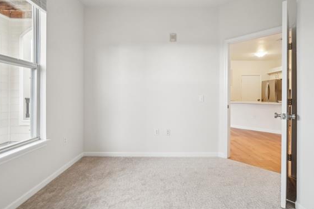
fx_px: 148
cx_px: 162
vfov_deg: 70.3
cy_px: 100
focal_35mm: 17
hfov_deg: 93.3
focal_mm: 10
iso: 400
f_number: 8
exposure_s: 1/8
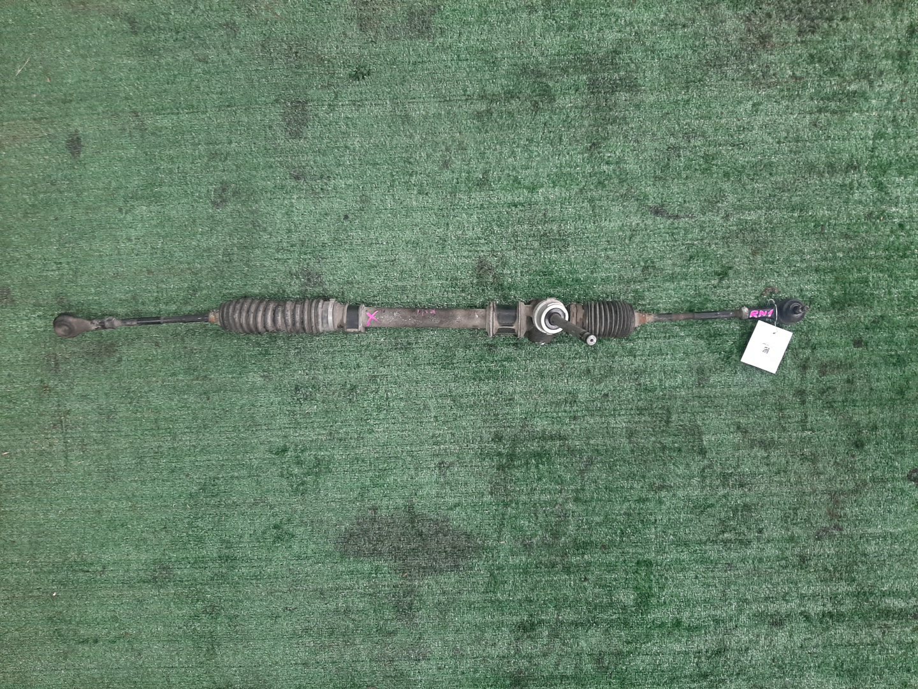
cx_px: 459
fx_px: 690
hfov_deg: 67.3
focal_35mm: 26
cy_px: 344
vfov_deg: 53.1
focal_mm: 3.93
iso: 124
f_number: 1.7
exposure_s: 1/50
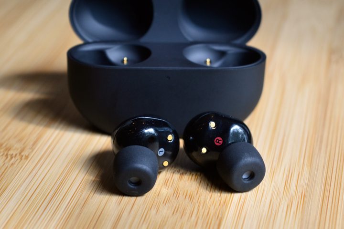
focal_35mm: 82
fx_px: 788
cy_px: 114
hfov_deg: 24.6
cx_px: 172
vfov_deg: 16.6
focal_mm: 55
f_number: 5.6
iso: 400
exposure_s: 1/40
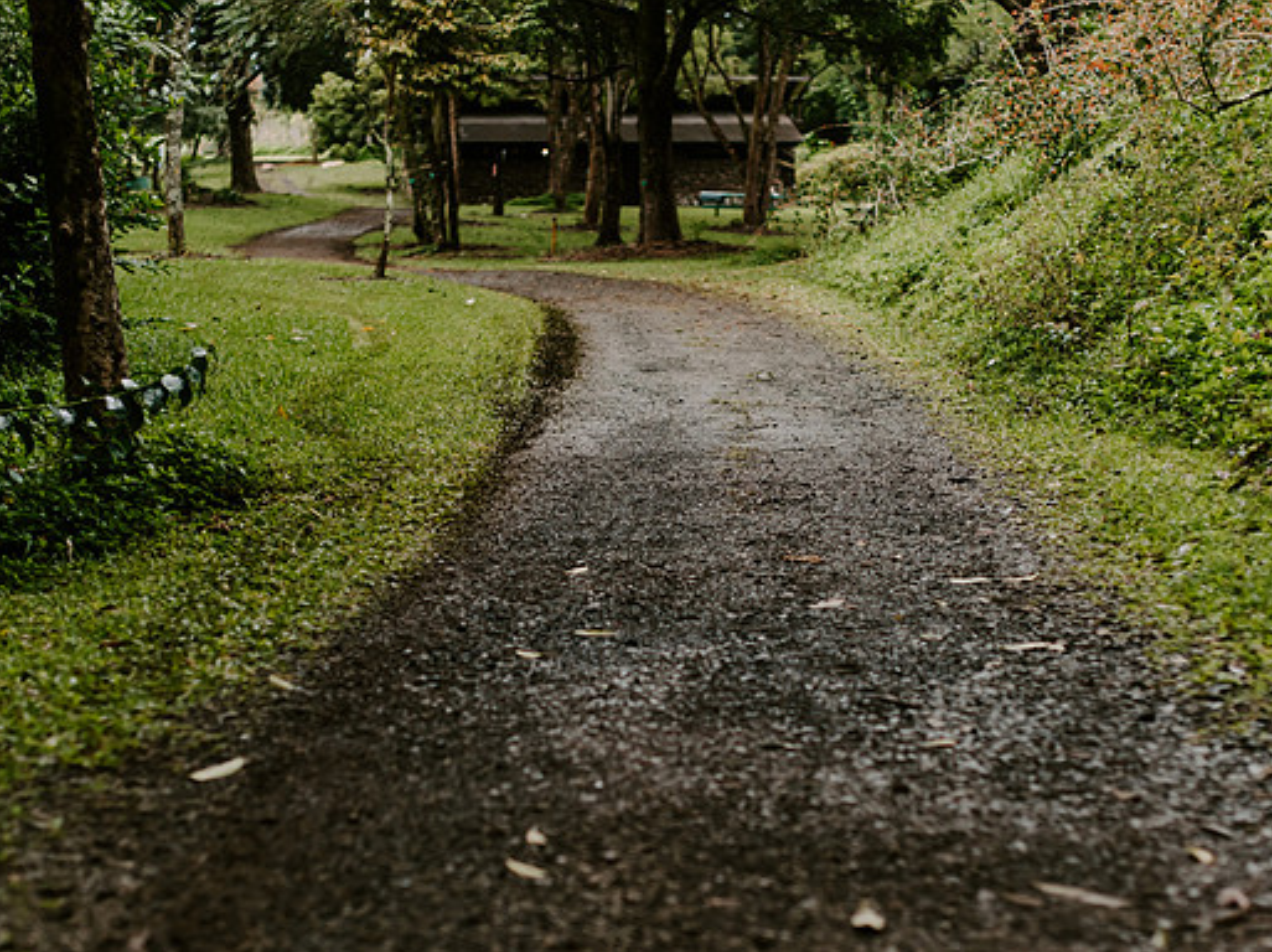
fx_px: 2607
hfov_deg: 27.4
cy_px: 581
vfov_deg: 20.7
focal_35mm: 71
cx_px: 647
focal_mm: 50
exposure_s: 1/2000
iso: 400
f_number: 2
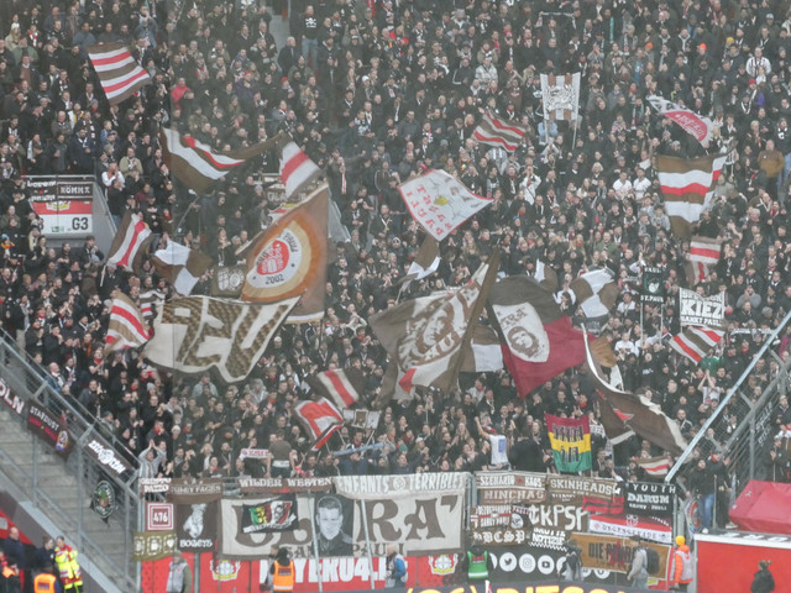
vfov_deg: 5.9
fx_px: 5713
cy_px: 296
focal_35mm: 250
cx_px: 396
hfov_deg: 7.9
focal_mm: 44.8
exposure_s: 1/80
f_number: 5.6
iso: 640
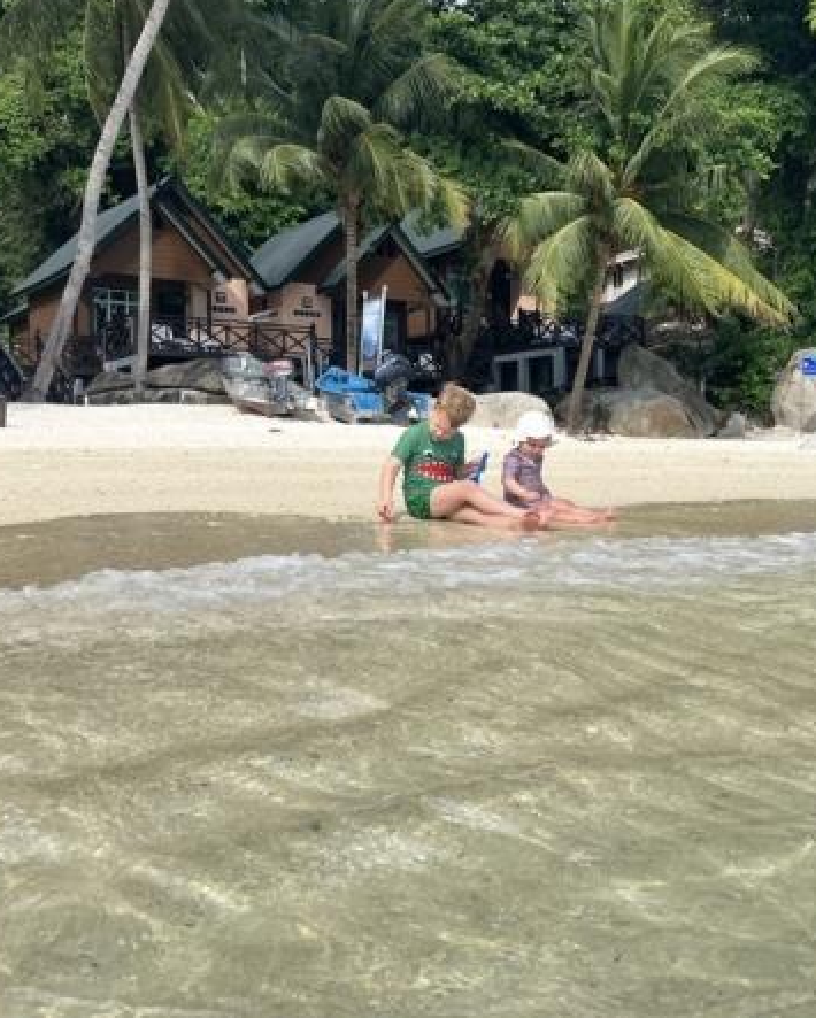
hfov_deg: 40.1
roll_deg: +0.5
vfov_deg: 49.1
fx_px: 1116
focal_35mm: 37
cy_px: 503
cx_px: 474
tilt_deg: +0.4
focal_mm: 3.99
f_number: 1.8
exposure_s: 1/1736
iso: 32
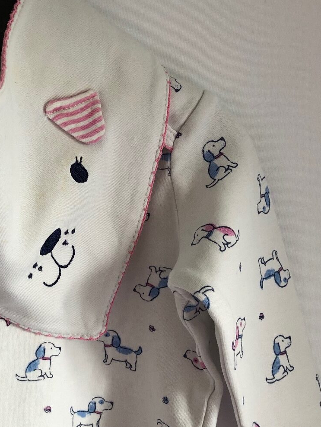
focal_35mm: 57
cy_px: 261
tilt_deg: -3.3
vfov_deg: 33.6
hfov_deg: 24.5
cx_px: 0
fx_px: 704
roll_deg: +1.2
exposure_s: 1/30
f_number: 1.8
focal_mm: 3.99
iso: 25
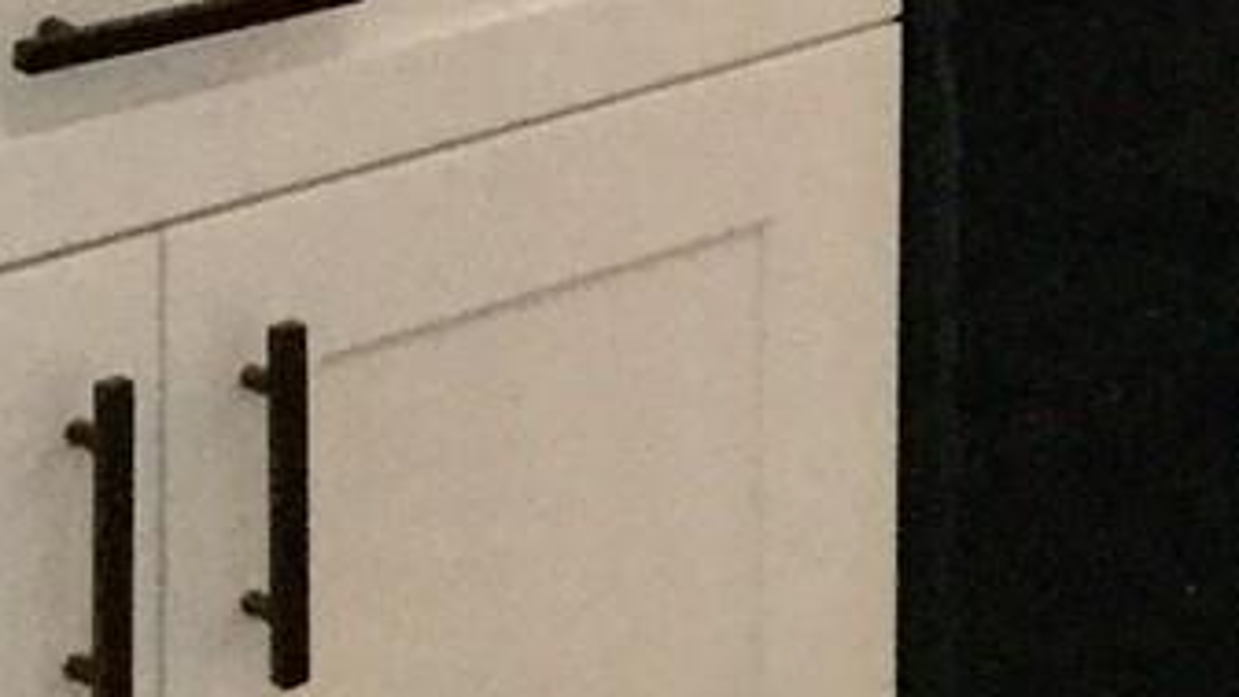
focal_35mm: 161
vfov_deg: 6.8
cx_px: 2268
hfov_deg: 12.2
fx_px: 5289
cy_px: -1449
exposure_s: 1/30
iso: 100
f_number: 2.4
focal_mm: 3.3
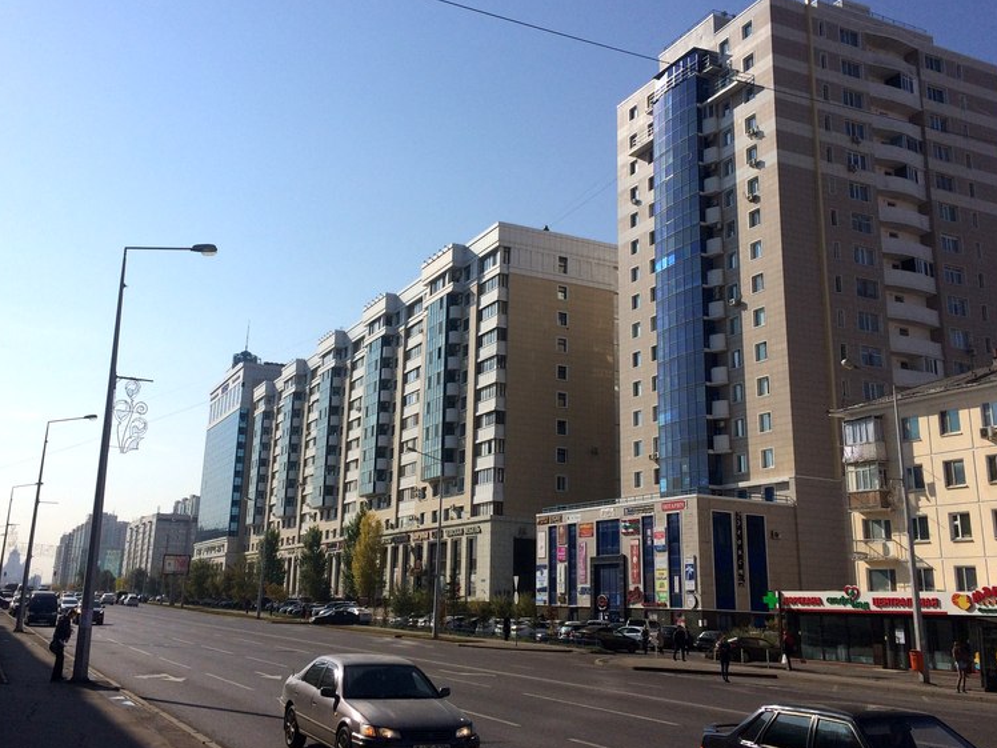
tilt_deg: +14.9
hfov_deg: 58.3
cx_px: 521
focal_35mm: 31
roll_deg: -2.8
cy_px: 365
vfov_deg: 45.4
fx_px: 893
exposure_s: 1/5882
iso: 32
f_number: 2.2
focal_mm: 4.15
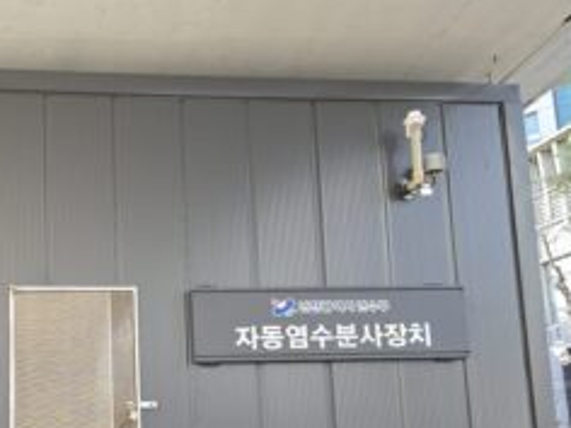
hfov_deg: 45.4
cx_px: 114
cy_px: 353
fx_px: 643
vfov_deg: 35.4
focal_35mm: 39
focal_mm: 6.3
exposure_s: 1/180
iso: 125
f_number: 1.7
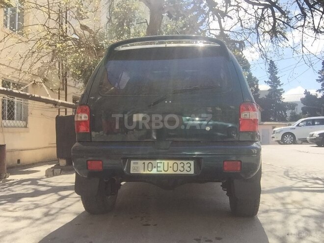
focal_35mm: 31
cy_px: 122
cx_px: 162
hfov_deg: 58.4
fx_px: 290
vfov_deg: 45.4
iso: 32
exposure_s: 1/425
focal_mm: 2.65
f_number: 2.2
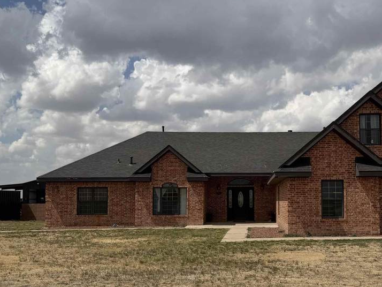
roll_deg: +0.1
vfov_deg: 33.4
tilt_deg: +3.4
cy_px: 180
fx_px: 475
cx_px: 254
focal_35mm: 43
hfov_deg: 43.2
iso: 80
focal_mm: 6.76
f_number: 1.78
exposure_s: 1/10309
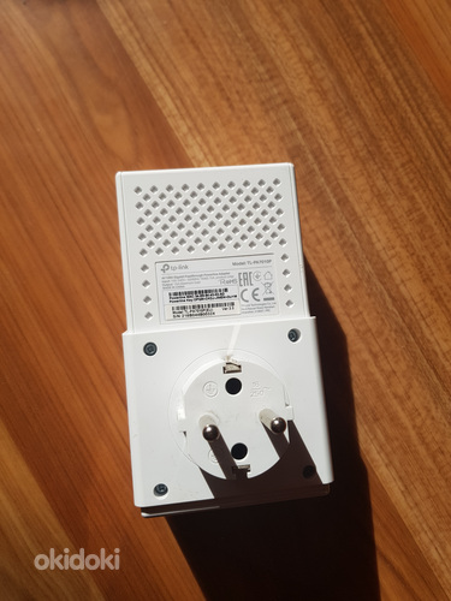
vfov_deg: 67.3
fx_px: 452
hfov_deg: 53.1
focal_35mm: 26
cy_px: 300
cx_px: 226
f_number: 1.7
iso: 40
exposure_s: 1/2208
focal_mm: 4.2
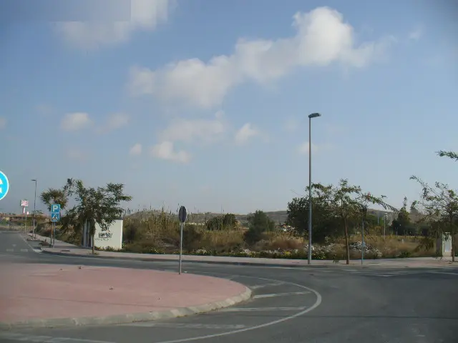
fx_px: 490
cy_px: 172
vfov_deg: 38.7
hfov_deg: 50.1
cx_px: 229
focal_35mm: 37
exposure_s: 1/500
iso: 80
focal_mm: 6.1
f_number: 5.6
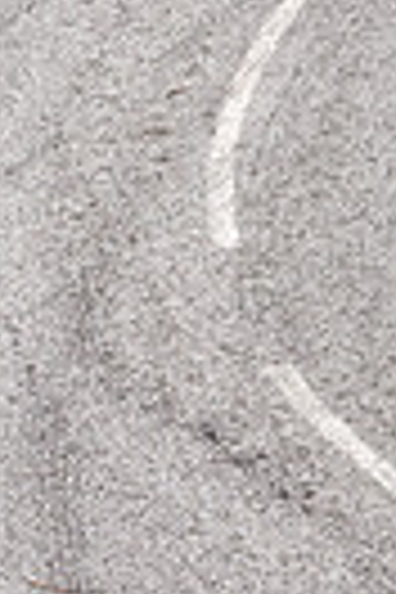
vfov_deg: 4.1
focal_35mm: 503
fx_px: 8299
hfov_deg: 2.7
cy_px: -153
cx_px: 670
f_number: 5.6
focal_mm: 98
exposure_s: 1/800
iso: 125
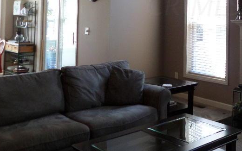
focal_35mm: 50
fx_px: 330
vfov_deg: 24.8
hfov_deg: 38.8
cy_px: 6
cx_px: 194
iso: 160
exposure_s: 1/30
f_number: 3.1
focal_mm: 4.3
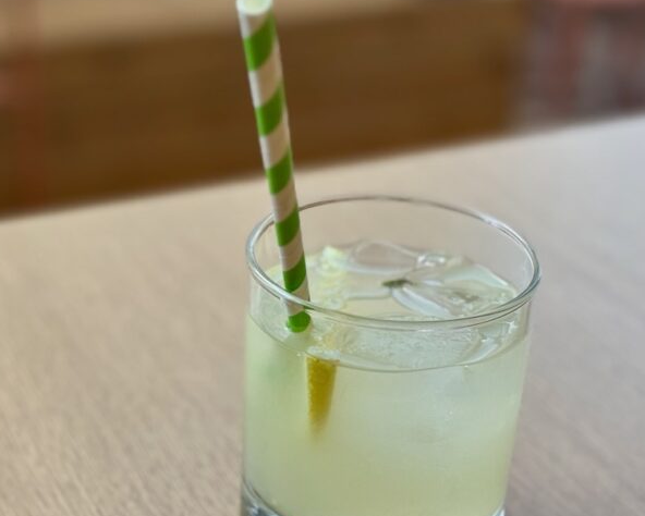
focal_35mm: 81
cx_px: 218
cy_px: 315
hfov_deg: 23.5
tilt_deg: -27.7
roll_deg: -1.8
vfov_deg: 18.9
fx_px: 1547
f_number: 1.78
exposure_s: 1/377
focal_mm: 6.76
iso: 64
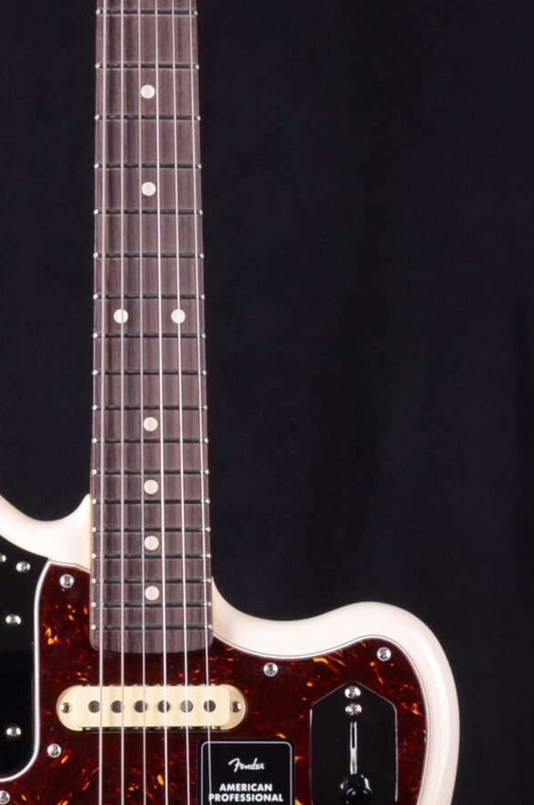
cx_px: 147
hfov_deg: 9.9
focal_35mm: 138
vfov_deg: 14.9
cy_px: 402
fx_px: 3082
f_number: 13
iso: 200
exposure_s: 1/200
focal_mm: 32
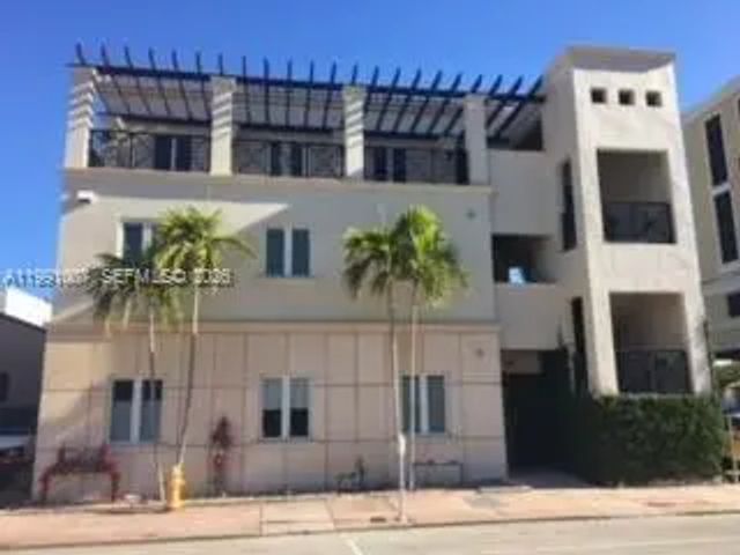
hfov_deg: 61.7
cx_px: 370
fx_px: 620
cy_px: 278
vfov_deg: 48.2
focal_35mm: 29
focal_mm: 4.15
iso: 25
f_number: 2.2
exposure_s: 1/986
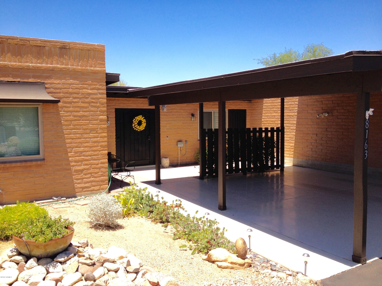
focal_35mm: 35
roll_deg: +0.3
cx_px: 191
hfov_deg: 52.6
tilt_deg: -4.2
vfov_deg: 40.7
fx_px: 386
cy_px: 143
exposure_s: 1/1104
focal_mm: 4.28
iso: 50
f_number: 2.4
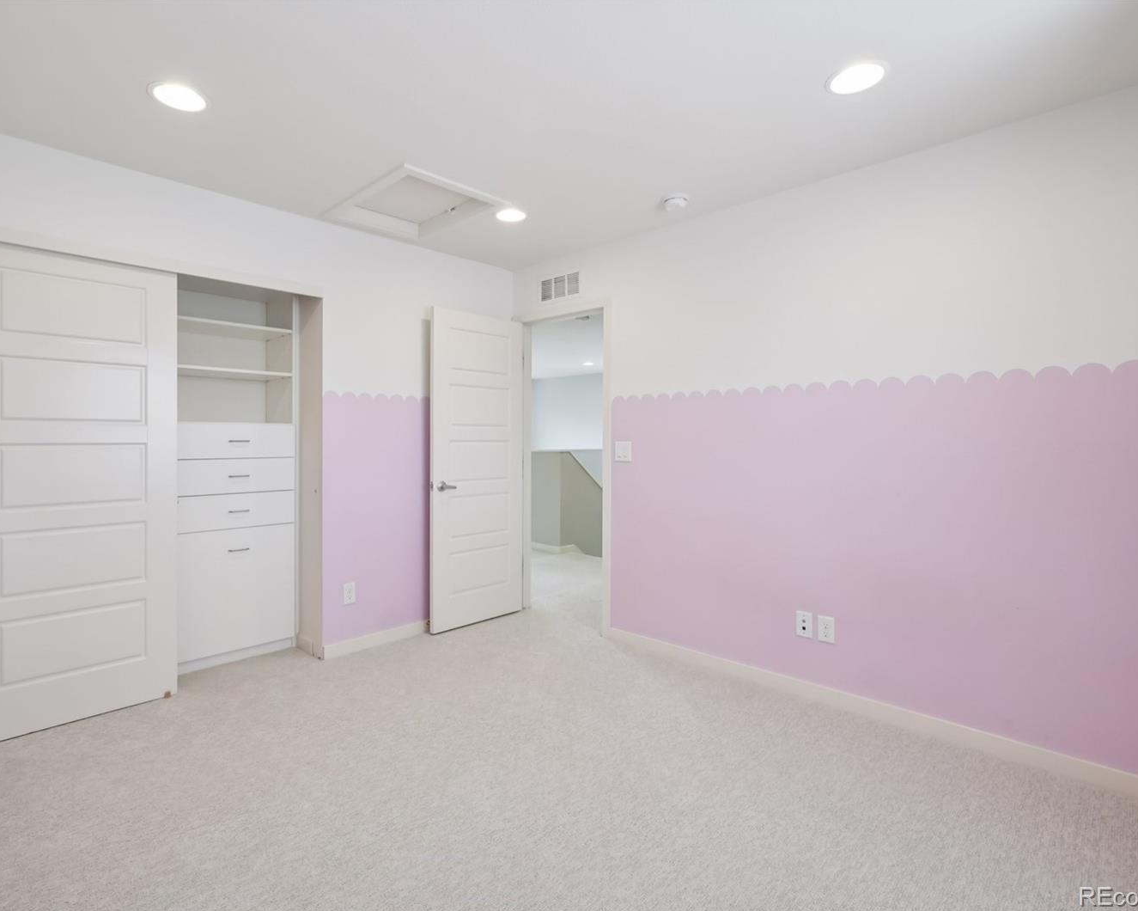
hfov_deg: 89.5
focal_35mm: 17
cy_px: 456
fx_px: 573
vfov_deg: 77.0
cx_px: 531
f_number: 8
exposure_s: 1/25
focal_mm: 10
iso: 800
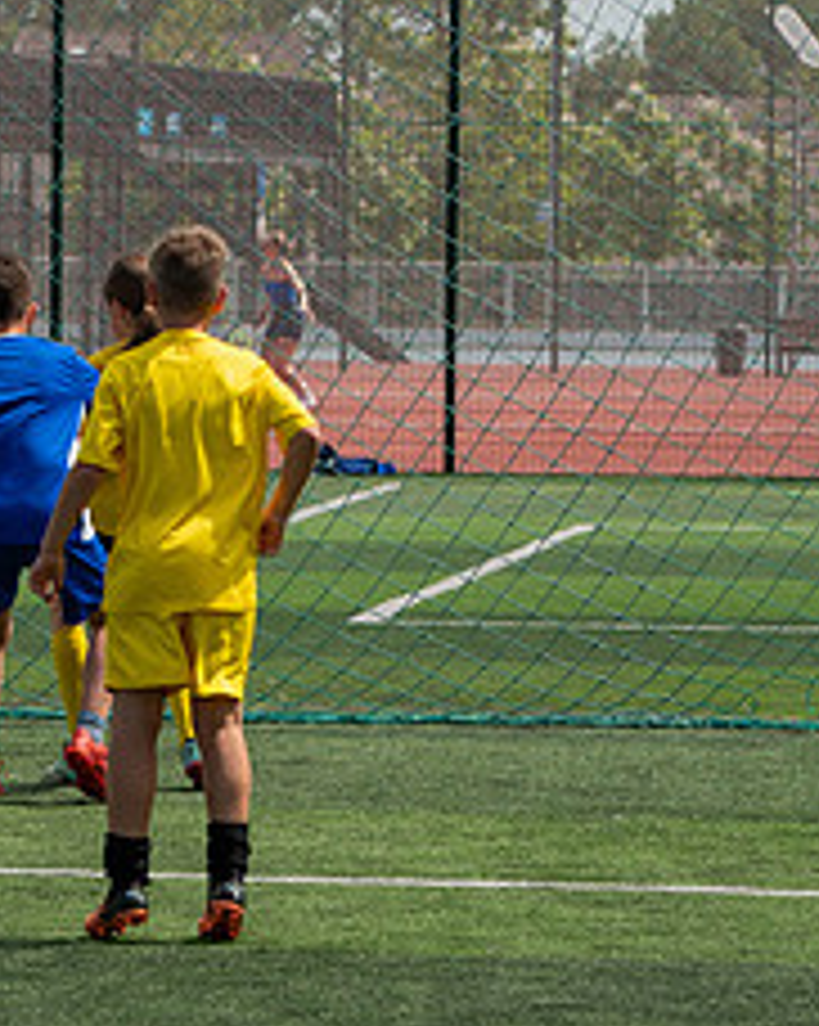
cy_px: 629
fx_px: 8647
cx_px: -73
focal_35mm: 285
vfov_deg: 6.8
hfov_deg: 5.4
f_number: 5.6
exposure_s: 1/2000
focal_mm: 95
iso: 320
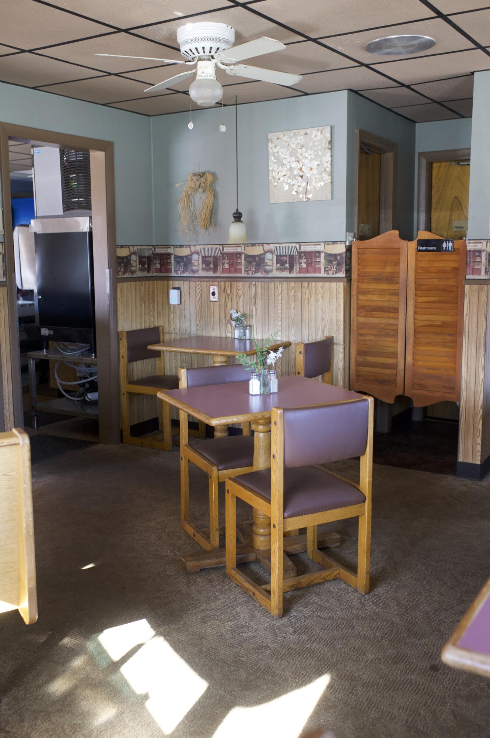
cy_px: 369
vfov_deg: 54.5
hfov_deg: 37.8
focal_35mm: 35
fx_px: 716
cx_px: 245
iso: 5000
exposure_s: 1/400
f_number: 3.5
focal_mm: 35
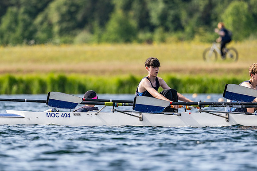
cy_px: 86
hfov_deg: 3.4
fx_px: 4281
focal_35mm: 600
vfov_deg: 2.3
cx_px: 128
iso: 280
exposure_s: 1/2500
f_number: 4.5
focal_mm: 400
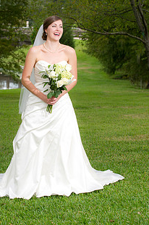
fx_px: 740
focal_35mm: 119
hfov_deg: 11.5
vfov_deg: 17.2
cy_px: 99
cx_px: 46
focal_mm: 82
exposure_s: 1/160
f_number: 5.6
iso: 320
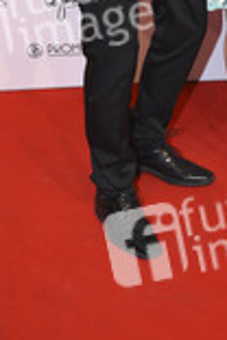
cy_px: -92
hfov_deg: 14.4
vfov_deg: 20.4
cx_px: 279
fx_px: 870
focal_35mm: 92
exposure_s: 1/160
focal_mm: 24
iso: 400
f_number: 5.6
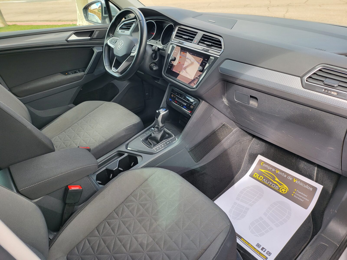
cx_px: 174
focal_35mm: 24
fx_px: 241
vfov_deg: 56.8
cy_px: 130
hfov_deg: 71.6
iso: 40
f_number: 1.8
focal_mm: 5
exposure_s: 1/144
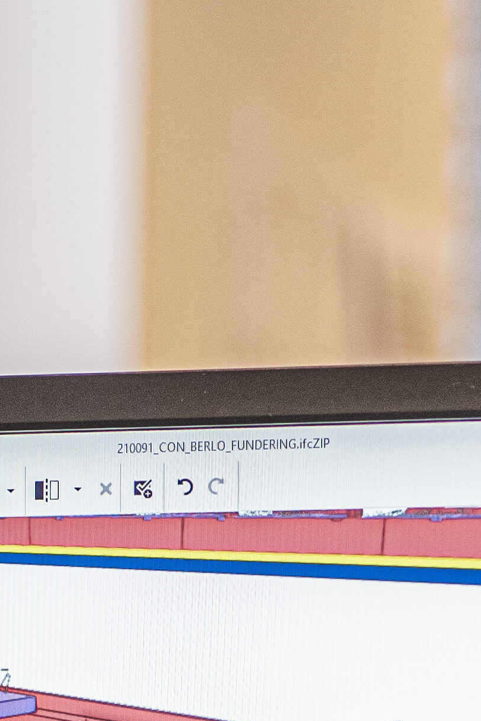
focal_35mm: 328
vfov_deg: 6.0
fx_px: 6568
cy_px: 1676
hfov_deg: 4.2
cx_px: -208
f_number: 2
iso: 320
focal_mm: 50
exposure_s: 1/125
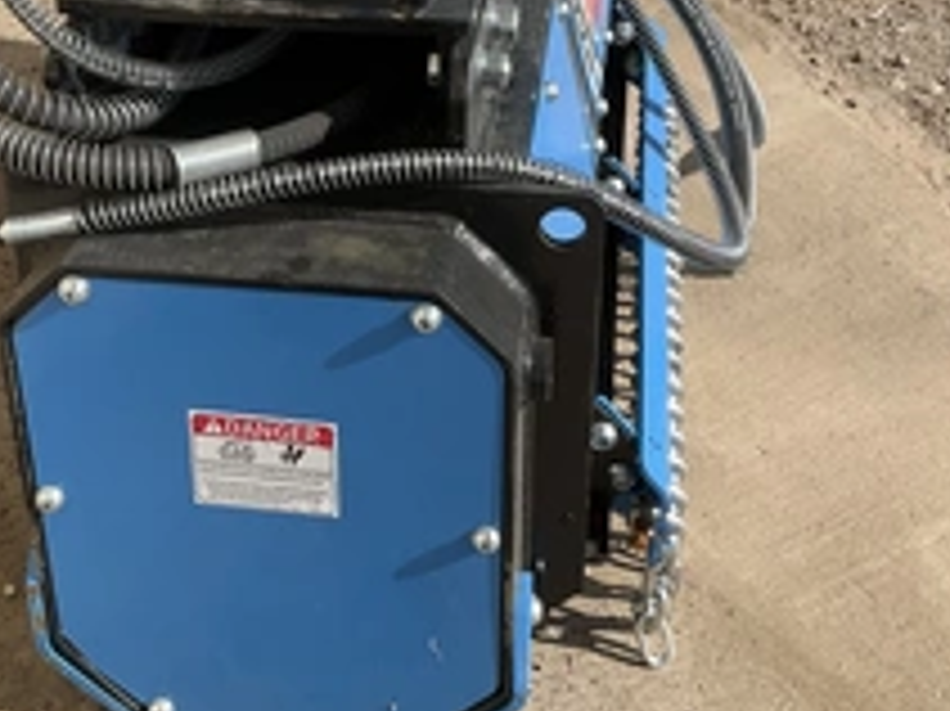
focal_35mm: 55
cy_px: 162
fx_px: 1509
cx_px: 405
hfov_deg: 34.9
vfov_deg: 26.1
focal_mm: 3
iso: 25
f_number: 1.8
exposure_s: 1/1144
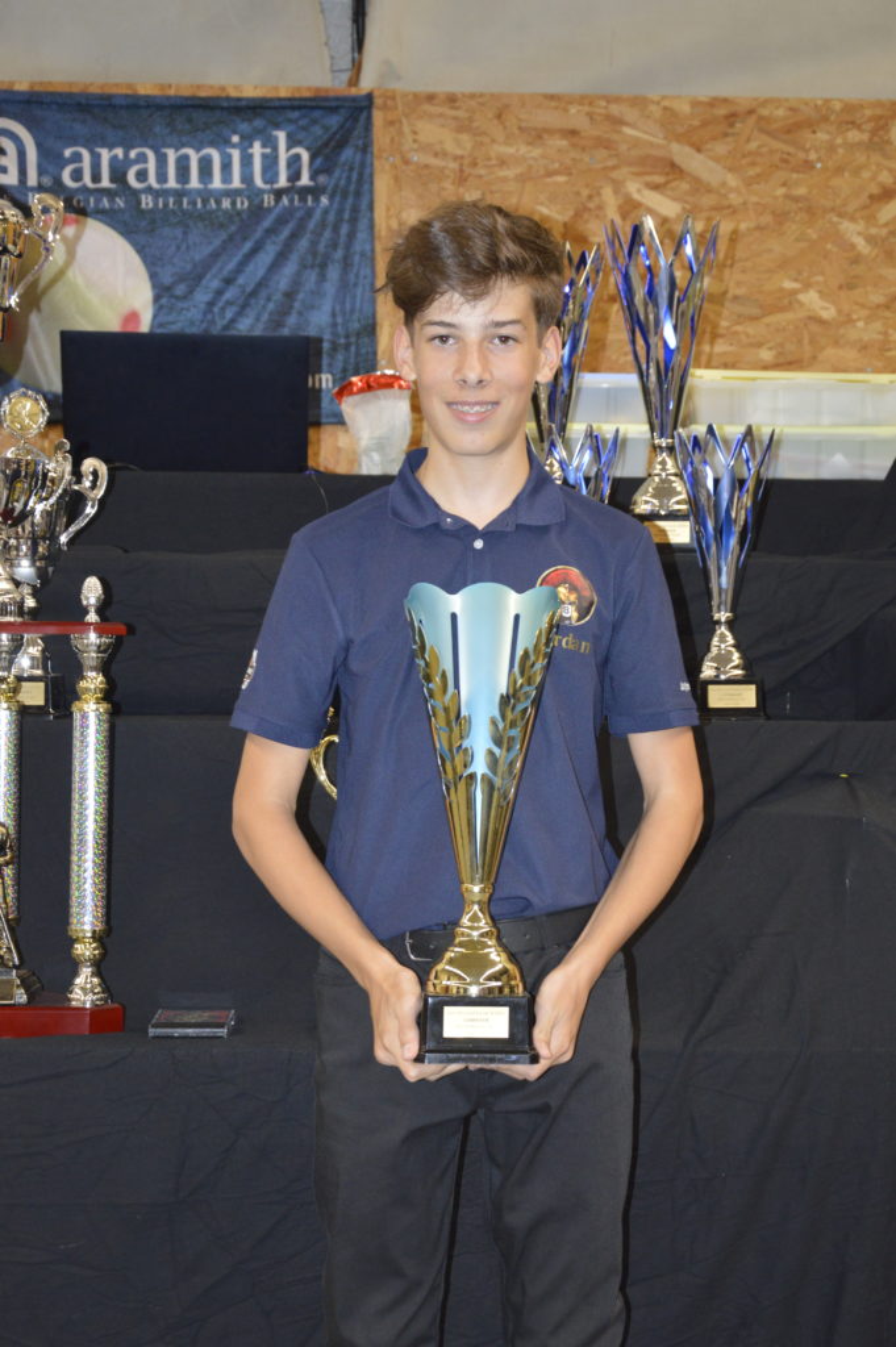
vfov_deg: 33.4
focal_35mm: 60
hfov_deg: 22.6
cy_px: 674
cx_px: 448
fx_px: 2244
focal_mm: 40
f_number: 4.5
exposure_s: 1/60
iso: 1250
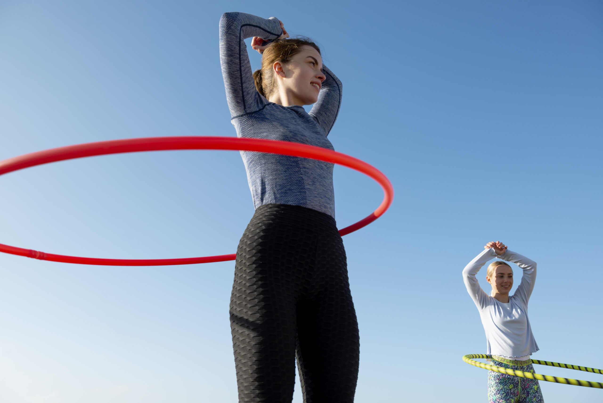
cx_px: 302
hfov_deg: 58.7
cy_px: 202
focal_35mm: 32
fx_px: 536
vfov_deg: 41.2
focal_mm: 32
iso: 200
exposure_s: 1/640
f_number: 5.6
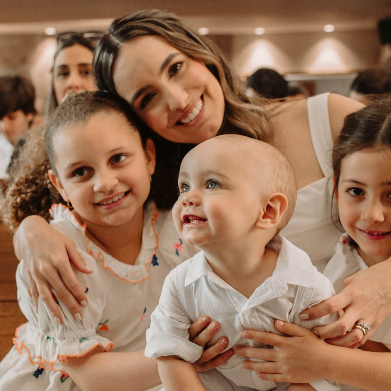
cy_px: 289
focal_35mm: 75
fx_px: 958
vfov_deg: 22.9
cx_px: 202
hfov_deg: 23.1
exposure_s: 1/180
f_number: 4.8
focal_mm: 35
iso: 560
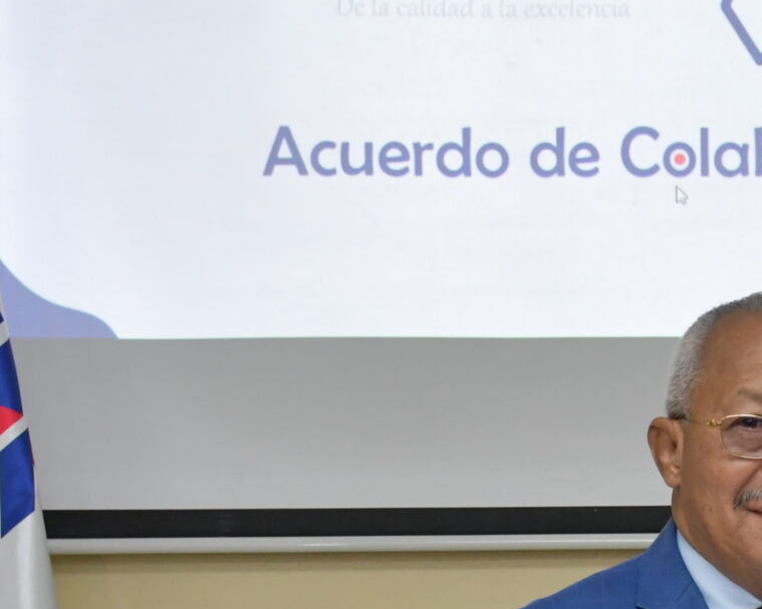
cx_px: 835
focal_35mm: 152
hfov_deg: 12.5
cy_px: 642
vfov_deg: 10.1
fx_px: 3428
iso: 1600
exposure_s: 1/250
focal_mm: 32
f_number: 5.6
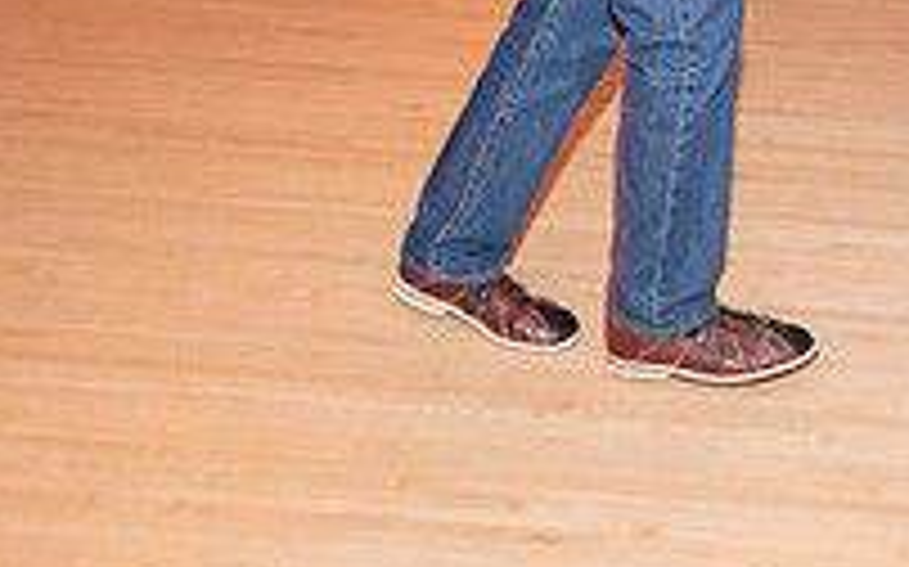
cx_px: 824
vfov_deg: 15.3
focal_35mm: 79
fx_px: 1956
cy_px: -263
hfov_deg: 25.3
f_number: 5.6
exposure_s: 1/100
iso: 2000
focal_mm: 27
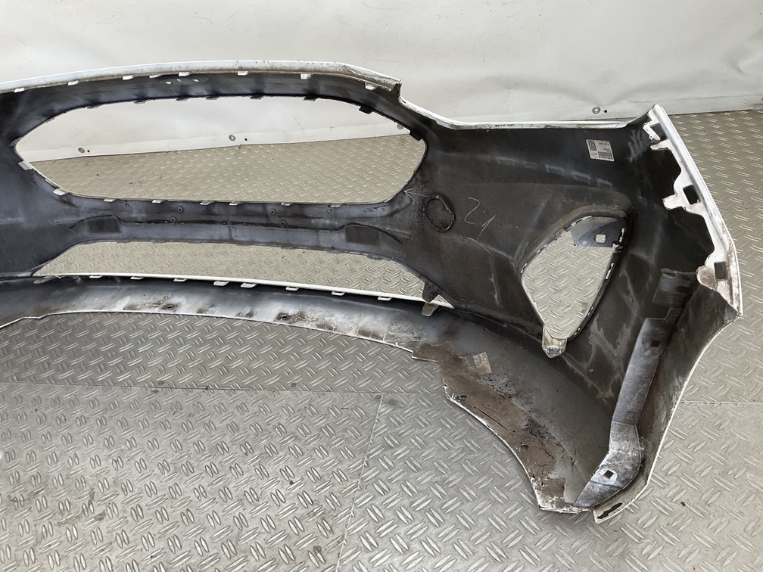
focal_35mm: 29
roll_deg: +9.9
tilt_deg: -34.4
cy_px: 286
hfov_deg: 61.7
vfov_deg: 48.2
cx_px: 382
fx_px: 639
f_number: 1.8
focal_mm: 3
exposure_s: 1/100
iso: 20
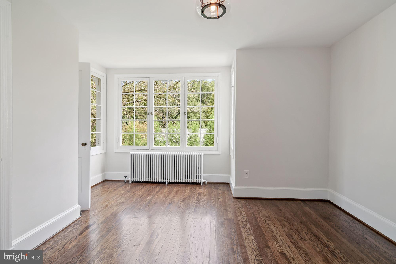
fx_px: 181
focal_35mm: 16
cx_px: 198
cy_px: 132
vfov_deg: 72.0
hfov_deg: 95.0
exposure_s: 1/4
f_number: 8
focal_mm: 11
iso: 200
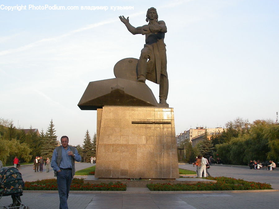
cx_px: 140
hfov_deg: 36.2
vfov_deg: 27.5
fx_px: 427
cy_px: 104
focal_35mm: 53
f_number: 3.8
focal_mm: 11.1
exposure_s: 1/250
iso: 100
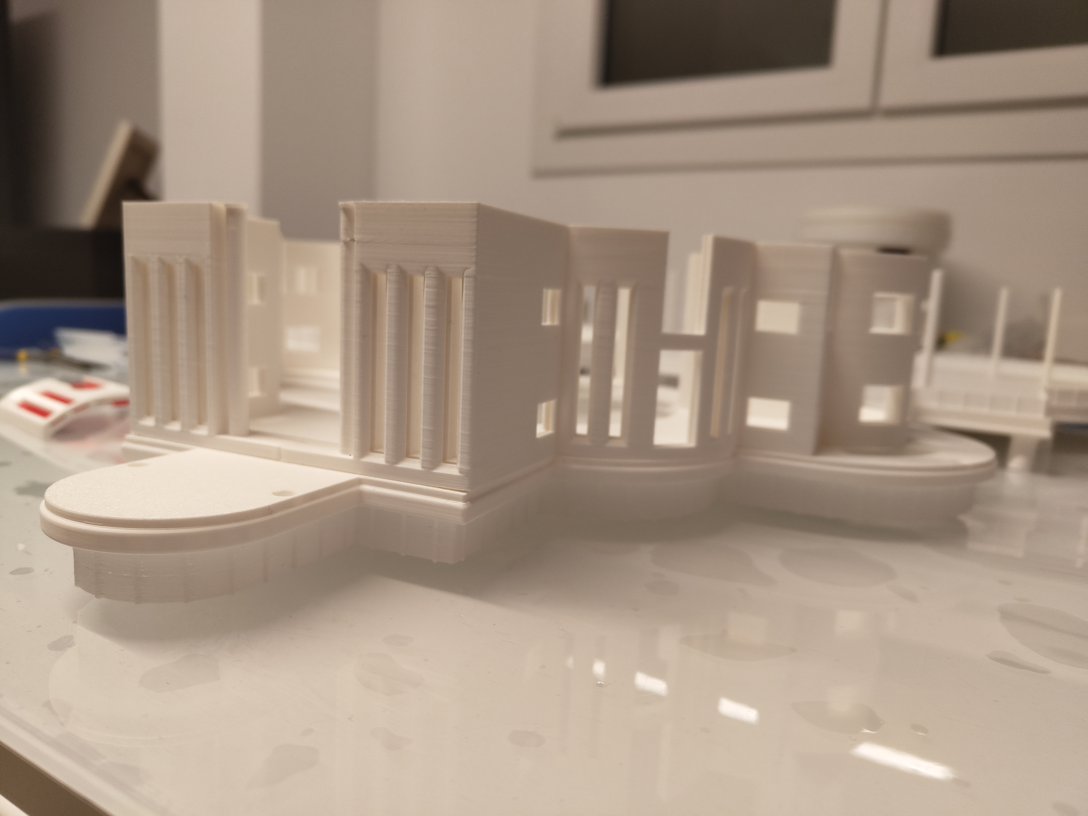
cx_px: 544
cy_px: 408
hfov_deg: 71.6
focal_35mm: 24
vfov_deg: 56.8
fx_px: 754
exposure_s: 1/50
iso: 594
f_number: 1.88
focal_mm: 5.59
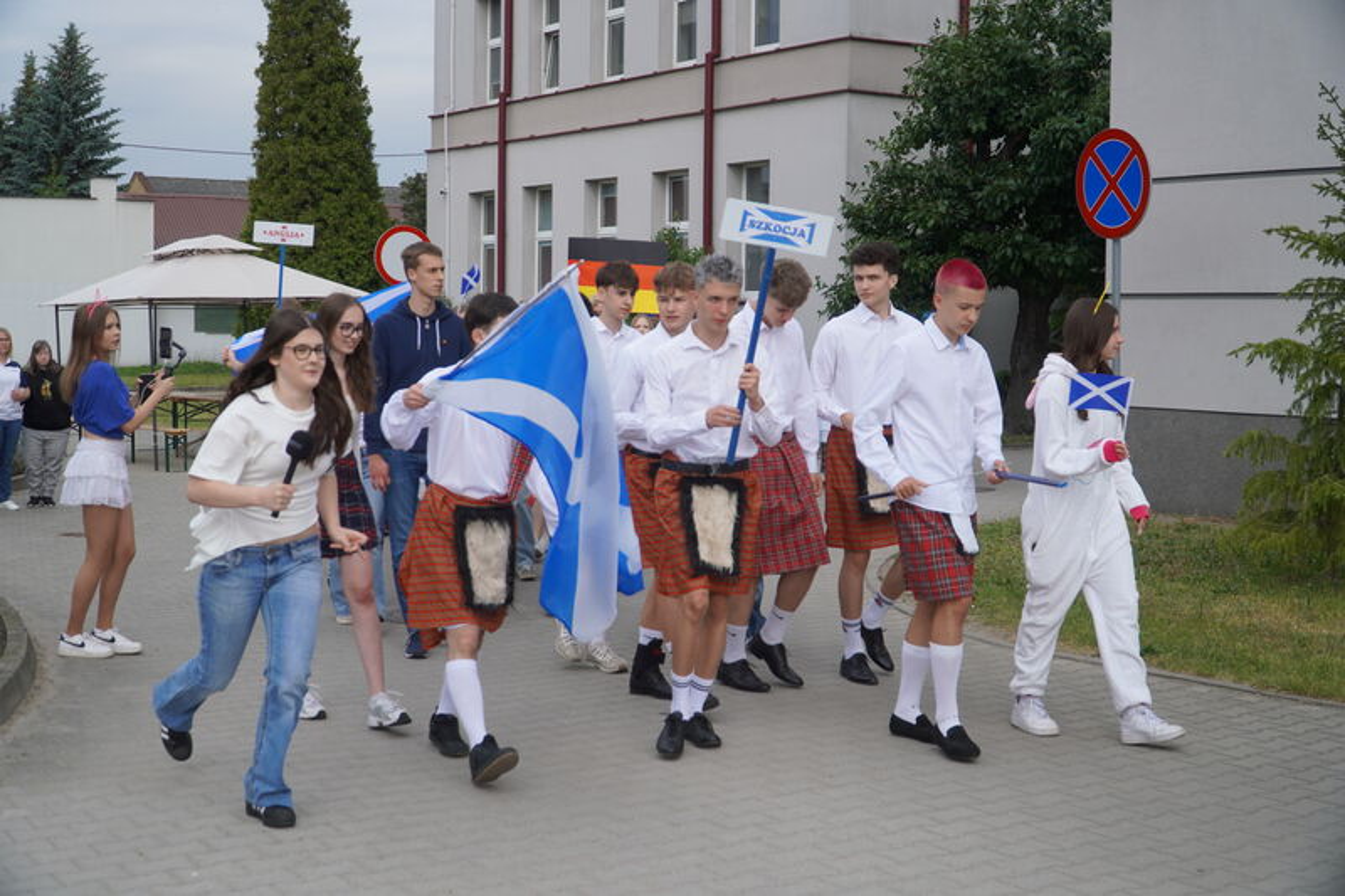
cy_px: 448
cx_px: 672
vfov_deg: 30.8
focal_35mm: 44
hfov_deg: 45.0
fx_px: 1625
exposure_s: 1/640
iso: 100
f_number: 4.5
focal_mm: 29
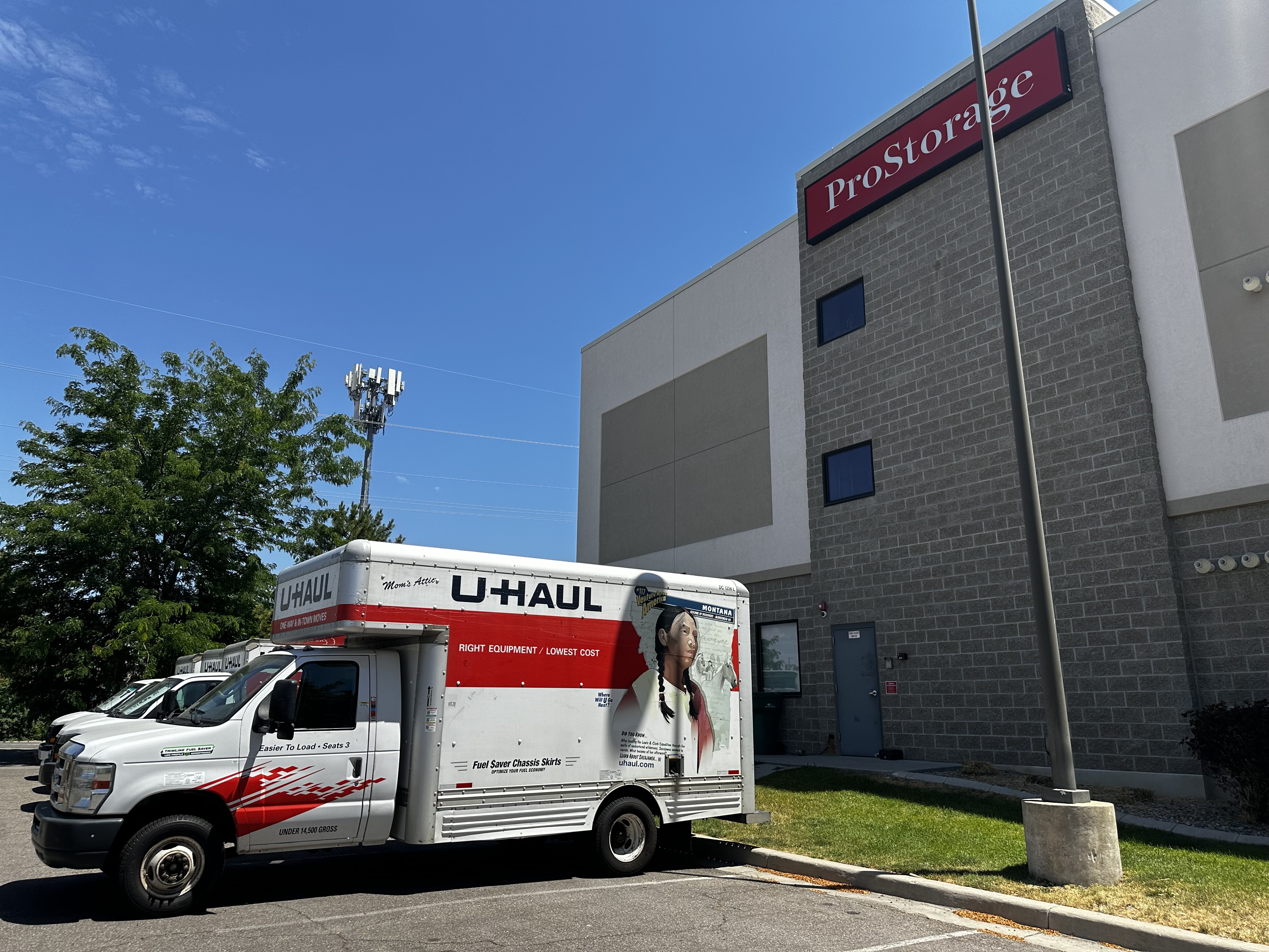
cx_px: 634
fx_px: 880
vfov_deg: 56.8
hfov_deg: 71.6
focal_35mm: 24
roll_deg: -0.2
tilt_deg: +15.8
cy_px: 476
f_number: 1.78
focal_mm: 6.86
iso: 80
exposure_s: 1/3861
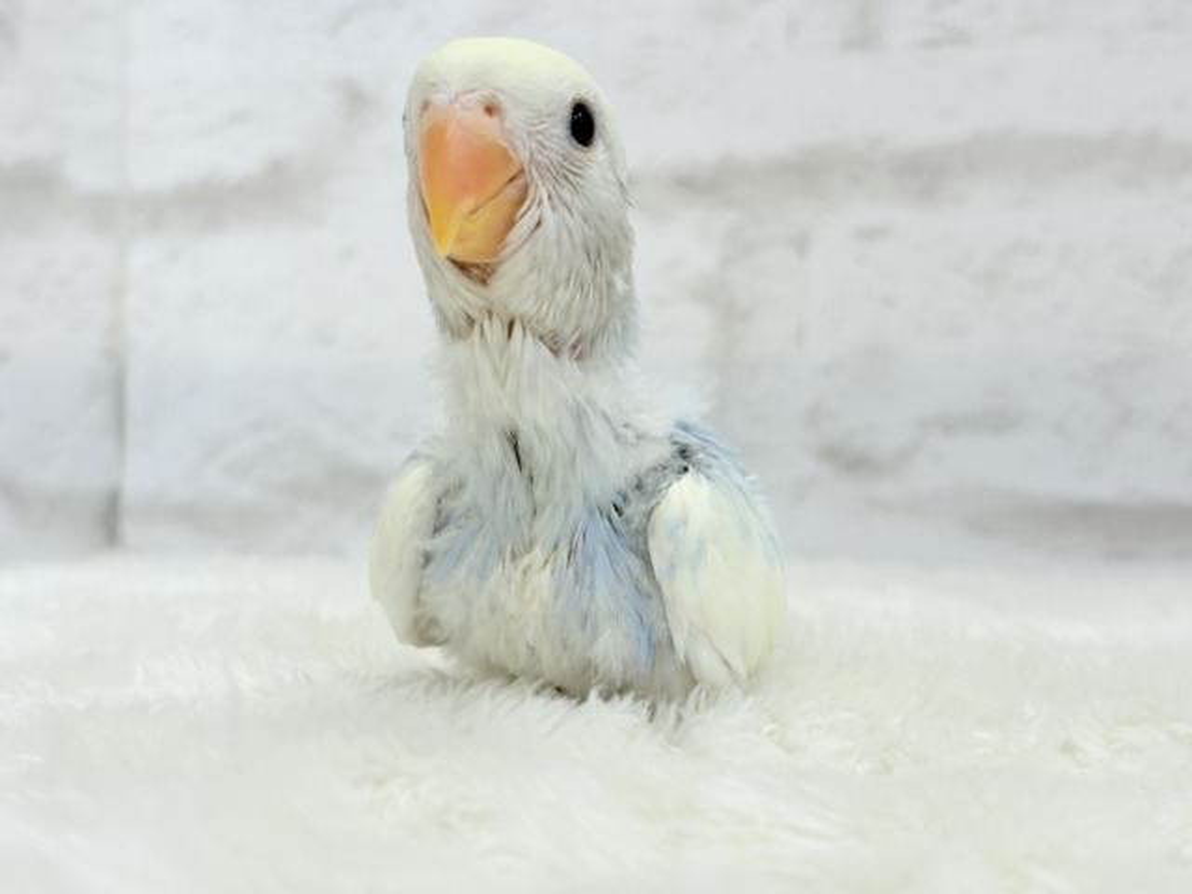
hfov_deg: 36.8
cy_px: 447
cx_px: 596
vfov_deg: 28.0
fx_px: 1791
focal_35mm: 52
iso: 50
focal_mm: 5.96
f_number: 1.6
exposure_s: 1/100
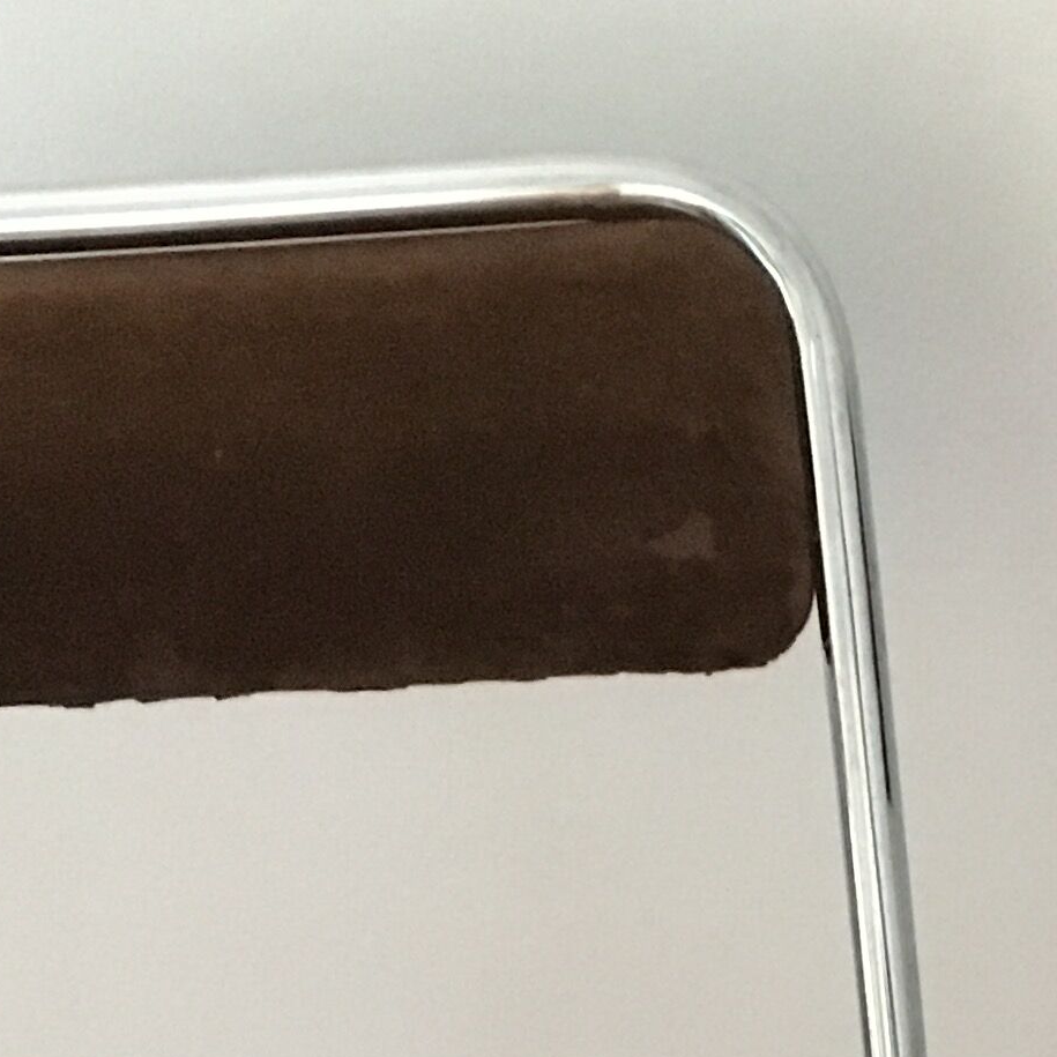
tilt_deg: -40.5
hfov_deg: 14.9
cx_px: 1260
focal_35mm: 113
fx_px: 3904
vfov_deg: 14.3
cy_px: 1636
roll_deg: +1.7
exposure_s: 1/17
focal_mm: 4.15
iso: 400
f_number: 2.2
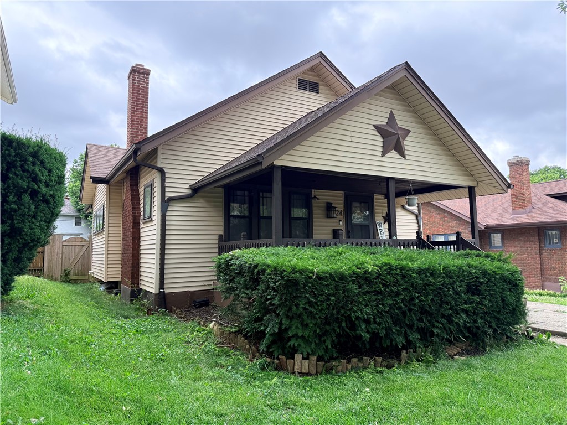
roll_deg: +0.6
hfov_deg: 71.6
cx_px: 284
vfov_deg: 56.8
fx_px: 393
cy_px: 212
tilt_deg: +6.1
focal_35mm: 24
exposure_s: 1/284
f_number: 1.78
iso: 100
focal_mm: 6.76
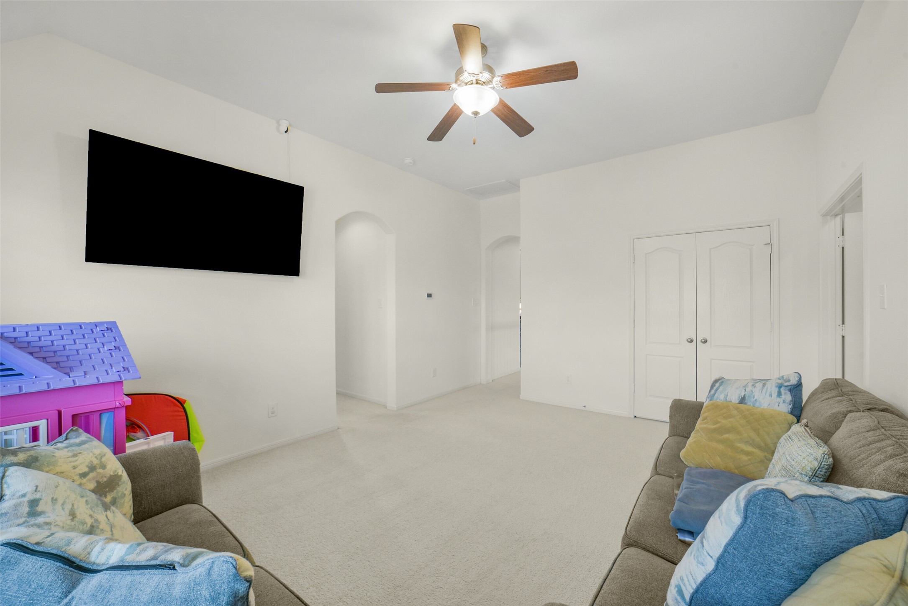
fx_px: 353
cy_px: 303
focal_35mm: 14
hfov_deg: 104.2
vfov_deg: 81.2
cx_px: 454
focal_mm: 14
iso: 500
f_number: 11
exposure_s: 1/30
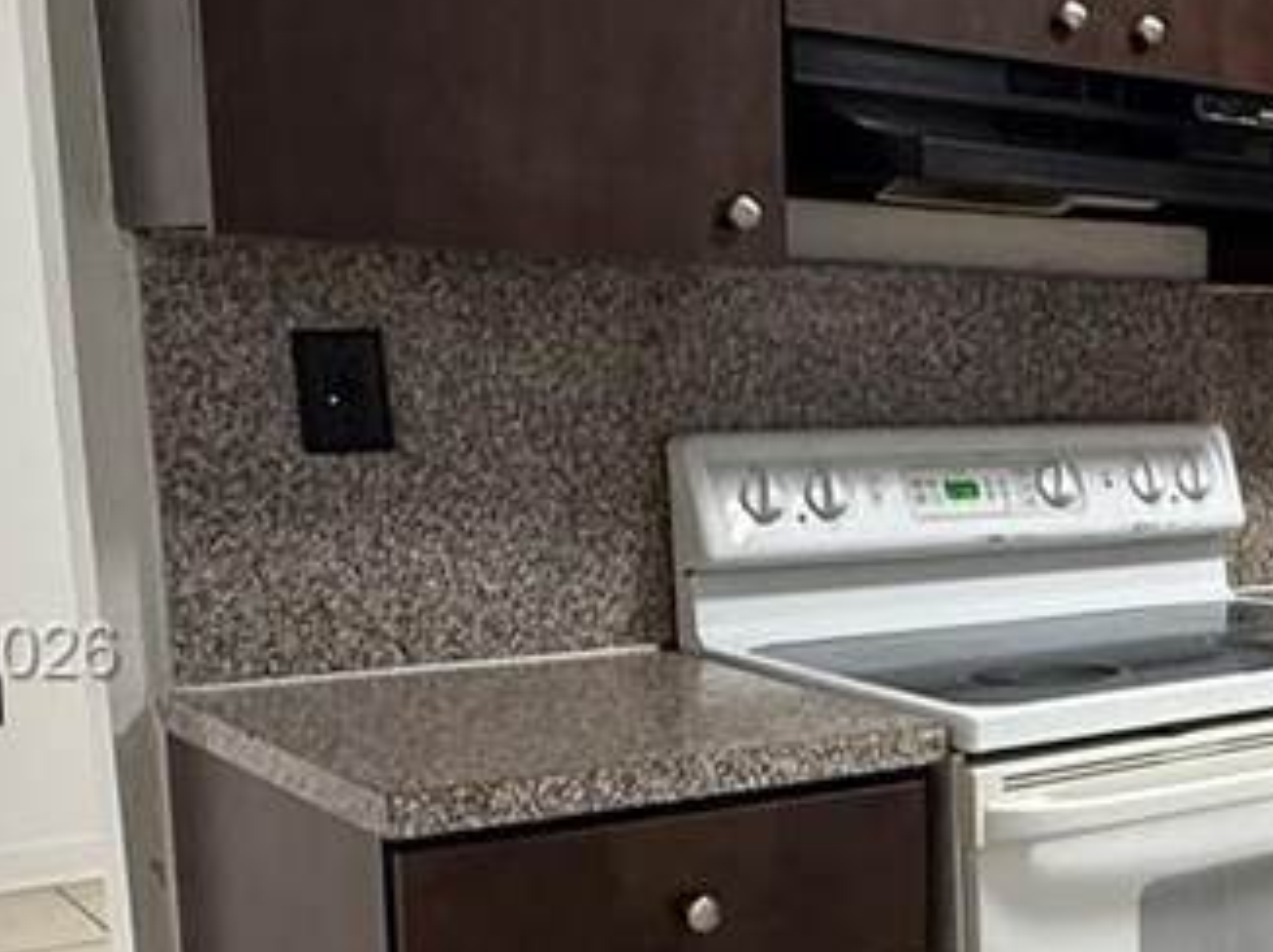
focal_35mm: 55
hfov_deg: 28.7
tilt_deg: -8.1
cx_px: 1644
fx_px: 2021
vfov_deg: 26.3
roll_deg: -1.3
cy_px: 655
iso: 500
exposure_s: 1/60
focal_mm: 2.22
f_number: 2.2
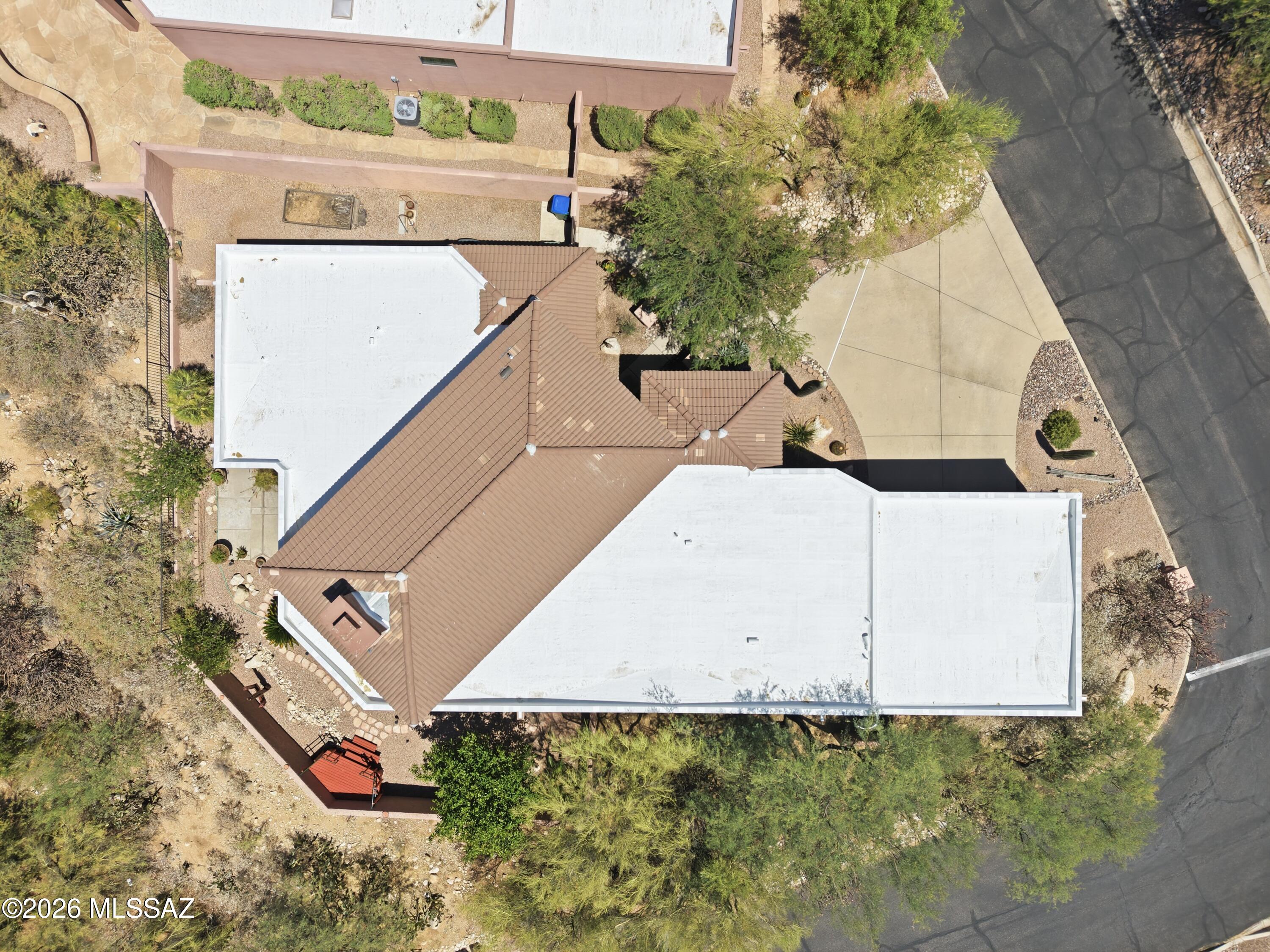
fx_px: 881
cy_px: 476
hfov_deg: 71.6
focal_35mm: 24
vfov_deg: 56.8
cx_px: 635
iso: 200
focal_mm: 8.7
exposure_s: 1/8000
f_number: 1.8
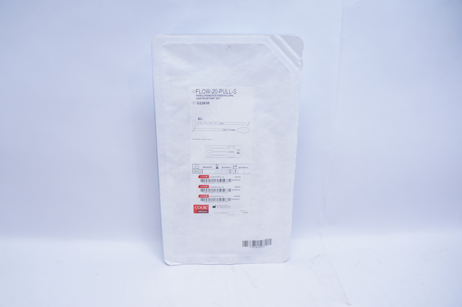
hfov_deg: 67.4
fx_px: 346
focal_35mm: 27
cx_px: 231
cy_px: 154
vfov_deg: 47.8
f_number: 3.5
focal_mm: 18
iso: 800
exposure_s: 1/200
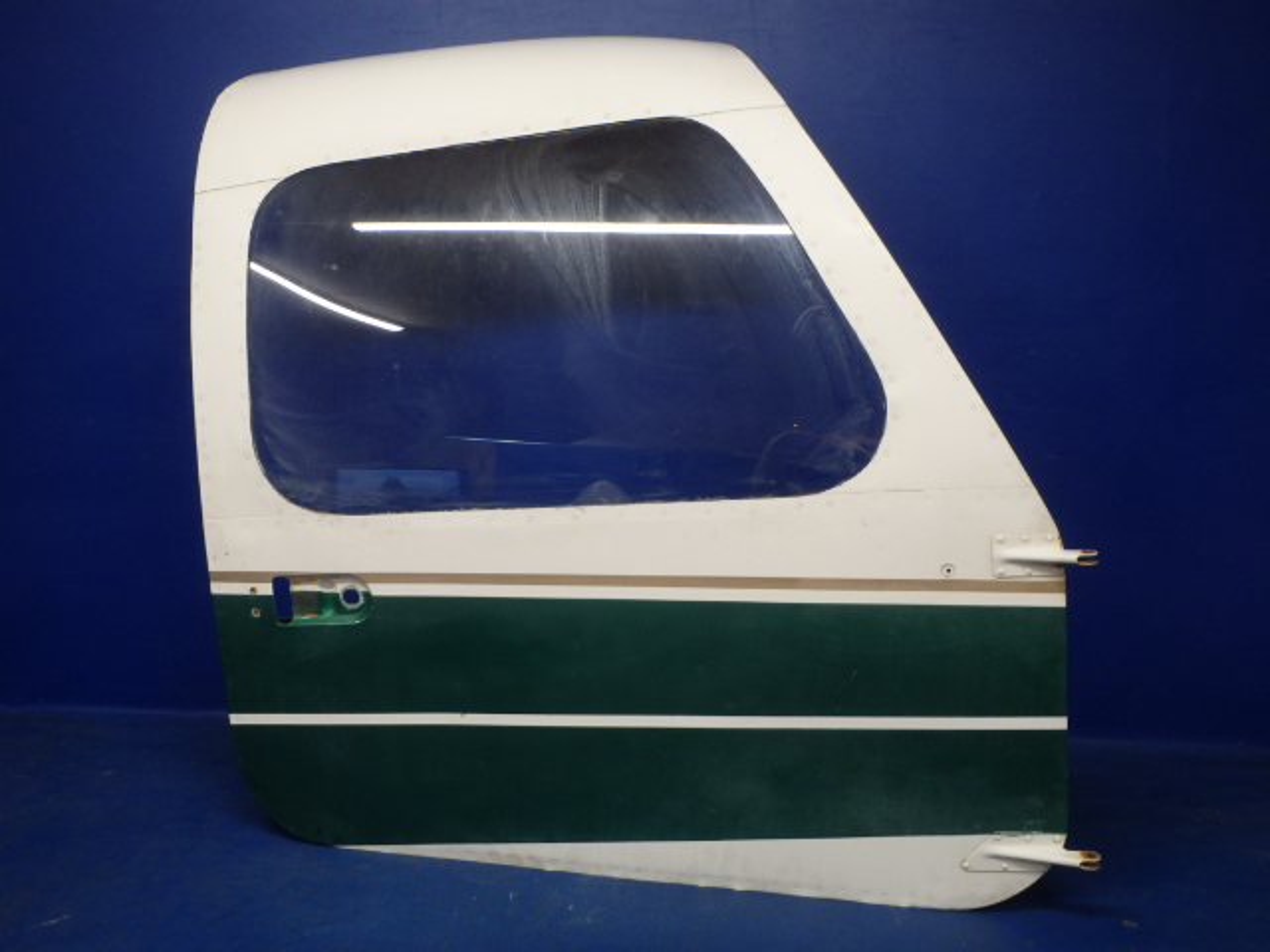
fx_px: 1027
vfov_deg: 49.7
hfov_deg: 63.4
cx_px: 635
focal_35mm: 28
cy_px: 476
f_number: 3.9
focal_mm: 5
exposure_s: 1/30
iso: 200
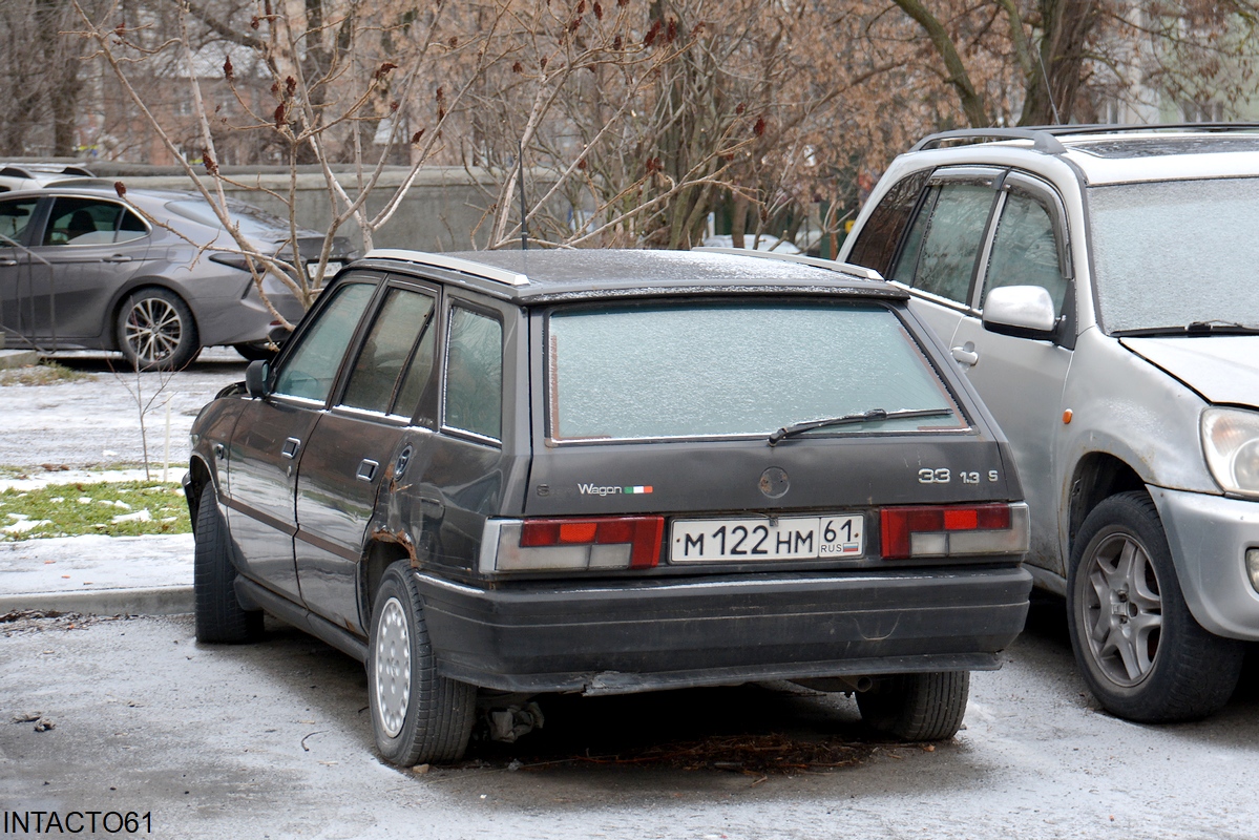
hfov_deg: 18.2
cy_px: 420
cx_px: 630
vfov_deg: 12.2
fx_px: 3935
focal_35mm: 112
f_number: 5.6
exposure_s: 1/125
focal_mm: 75
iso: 360
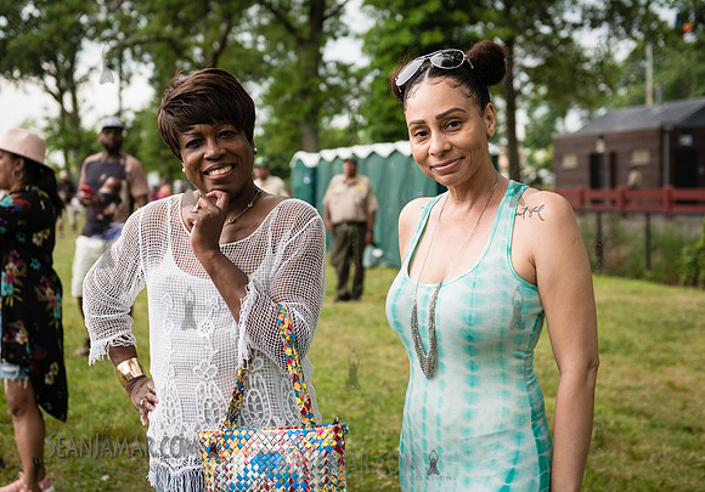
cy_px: 262
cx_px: 312
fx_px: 1047
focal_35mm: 53
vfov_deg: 26.4
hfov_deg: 37.2
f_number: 3.5
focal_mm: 48
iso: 500
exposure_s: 1/320
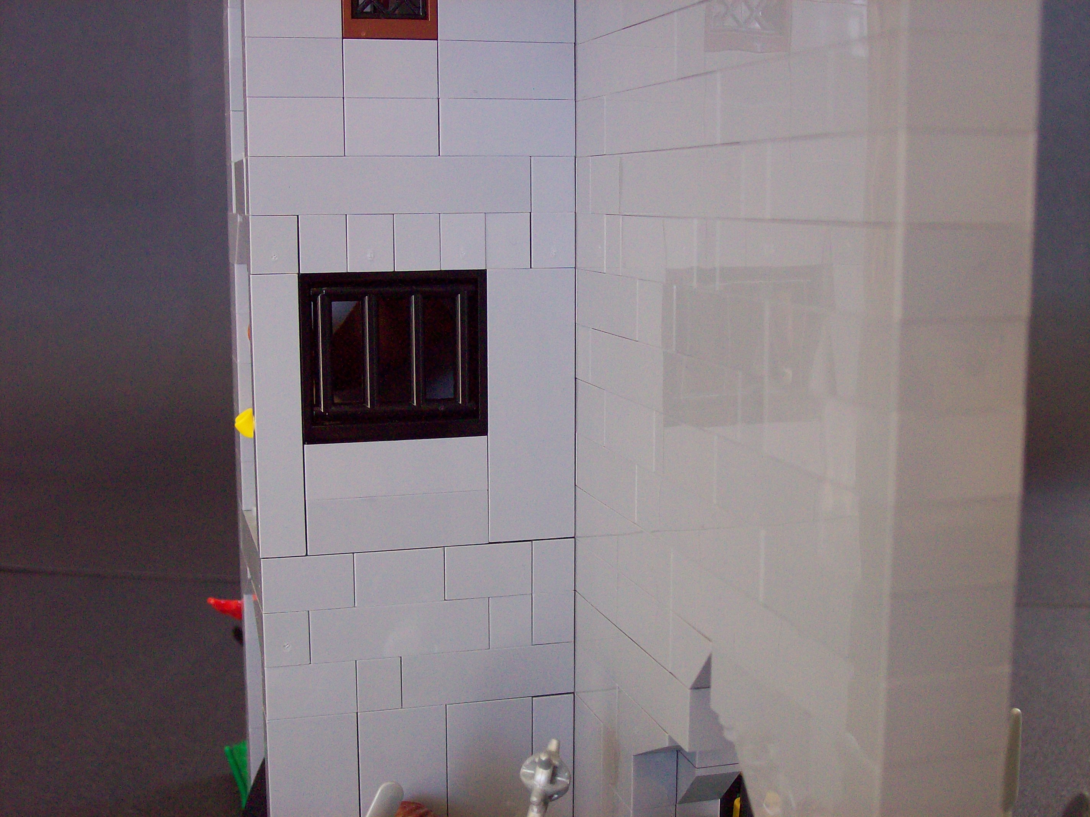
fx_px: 1416
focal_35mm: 45
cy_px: 408
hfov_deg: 42.1
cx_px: 545
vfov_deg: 32.2
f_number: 3
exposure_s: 1/42
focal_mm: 7.6
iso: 155
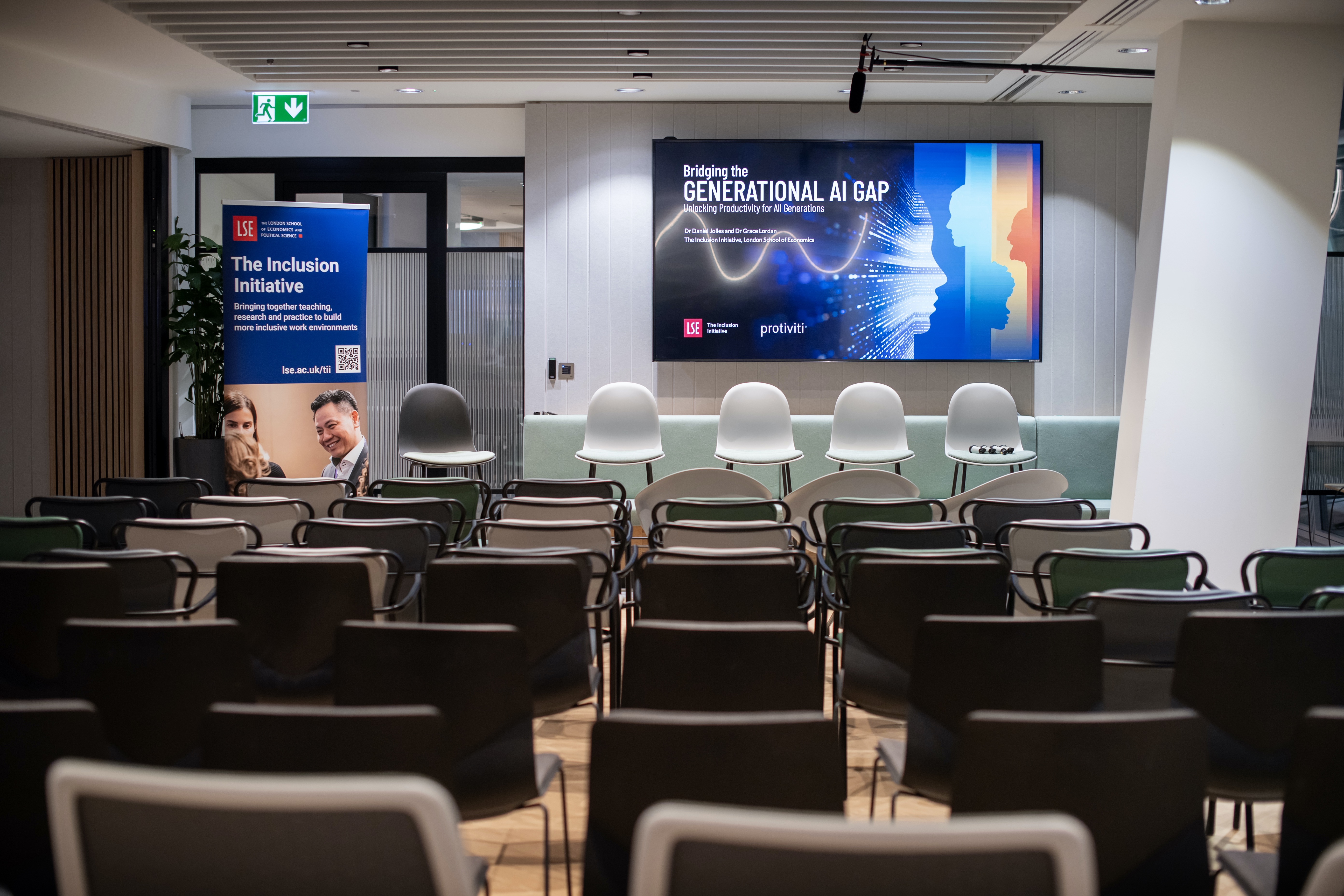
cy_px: 448
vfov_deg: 27.0
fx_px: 1867
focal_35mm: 50
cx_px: 672
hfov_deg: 39.6
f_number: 2.5
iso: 500
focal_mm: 50
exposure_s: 1/160
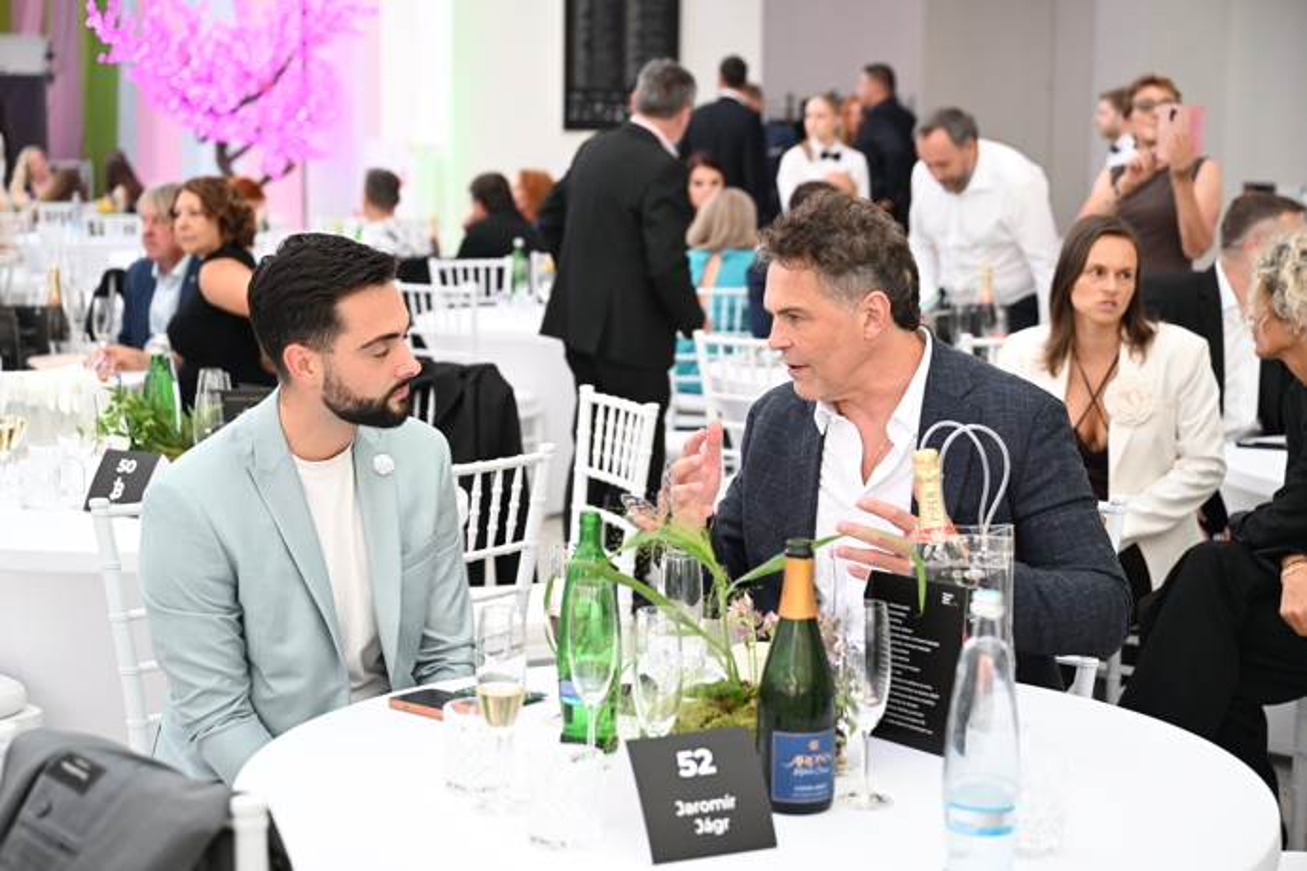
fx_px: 2214
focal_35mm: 61
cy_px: 436
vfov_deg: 22.3
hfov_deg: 32.9
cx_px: 654
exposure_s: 1/320
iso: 1250
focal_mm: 61
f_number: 3.5
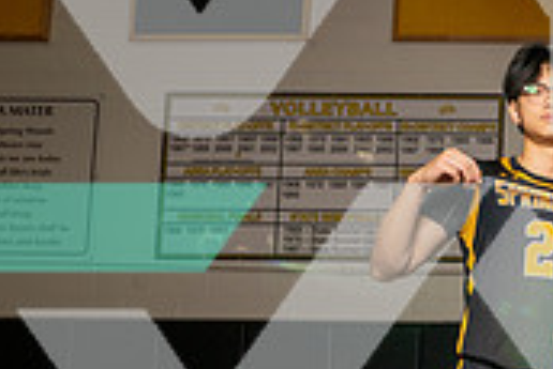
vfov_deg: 16.6
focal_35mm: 81
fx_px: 1245
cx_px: 749
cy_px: 355
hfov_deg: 22.1
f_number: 9
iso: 250
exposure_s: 1/250
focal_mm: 24
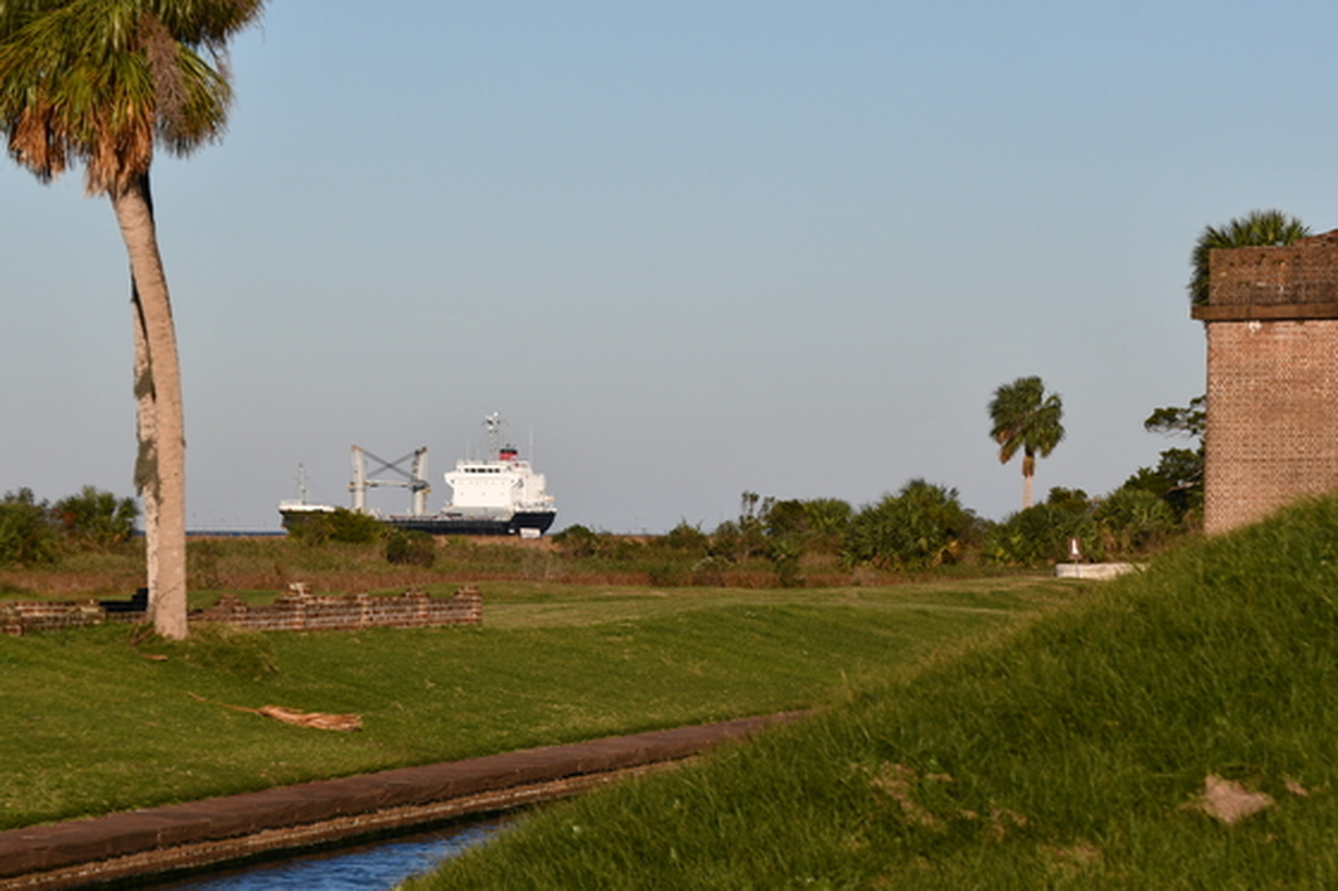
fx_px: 7579
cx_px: 669
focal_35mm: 204
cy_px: 446
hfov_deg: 10.1
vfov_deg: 6.7
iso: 100
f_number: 8
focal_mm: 102
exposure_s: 1/250
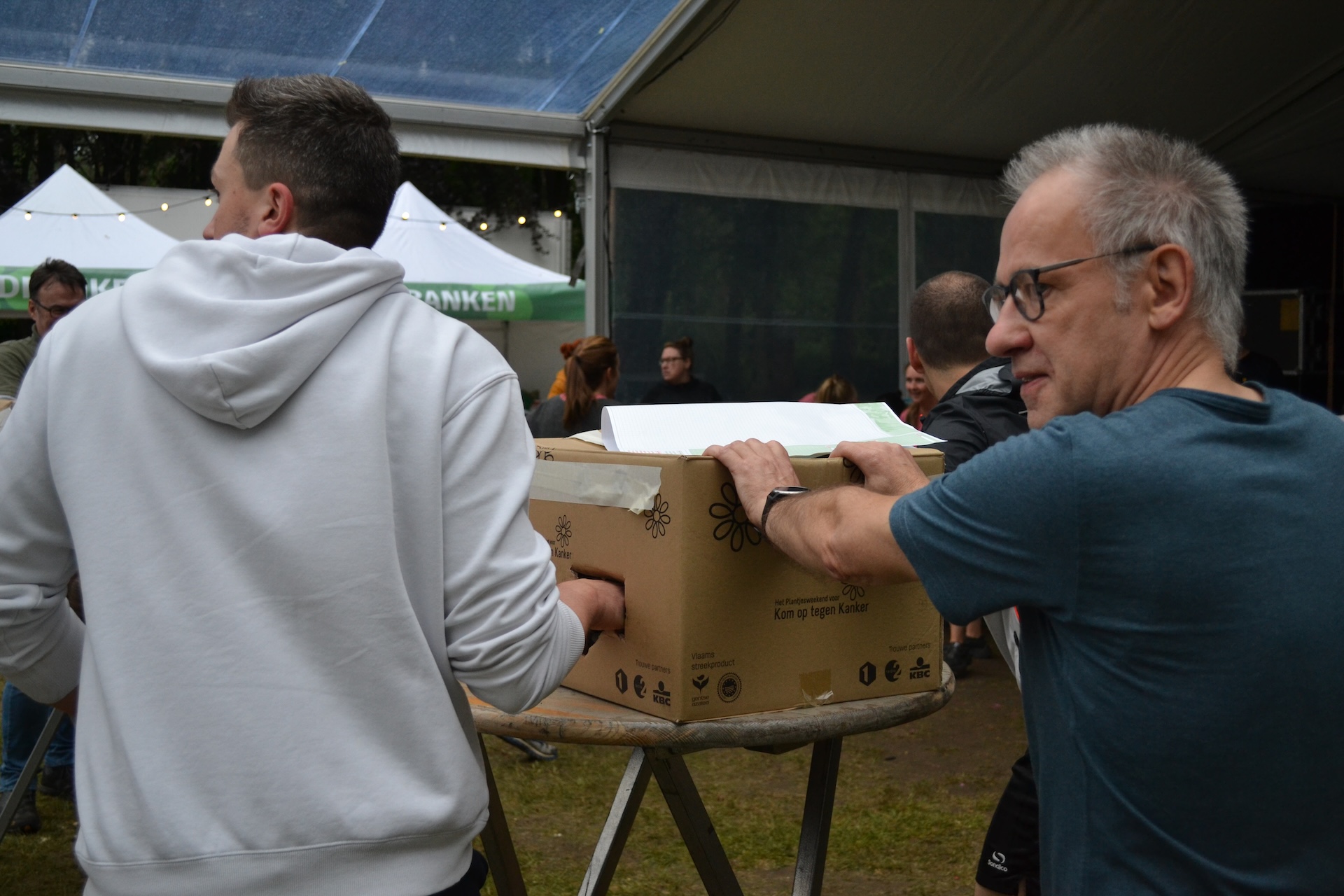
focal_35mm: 42
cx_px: 672
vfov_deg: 31.9
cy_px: 448
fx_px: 1568
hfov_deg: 46.4
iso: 800
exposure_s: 1/500
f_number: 4.5
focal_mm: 28
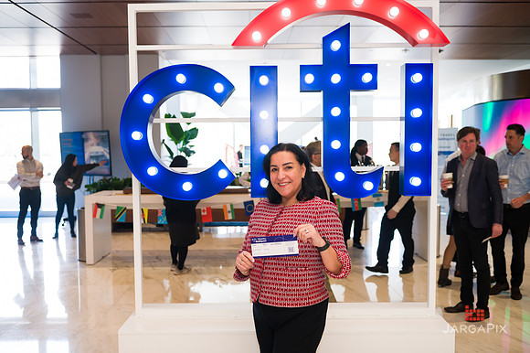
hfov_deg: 54.5
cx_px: 265
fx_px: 515
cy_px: 176
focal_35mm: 35
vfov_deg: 37.8
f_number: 4
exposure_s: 1/200
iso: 500
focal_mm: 35
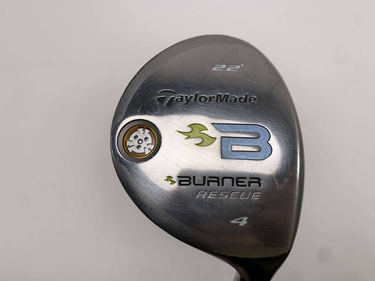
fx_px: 282
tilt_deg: -74.1
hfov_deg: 67.3
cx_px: 188
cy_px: 140
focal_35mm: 26
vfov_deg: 53.1
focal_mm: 4.25
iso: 25
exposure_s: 1/391
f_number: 1.8
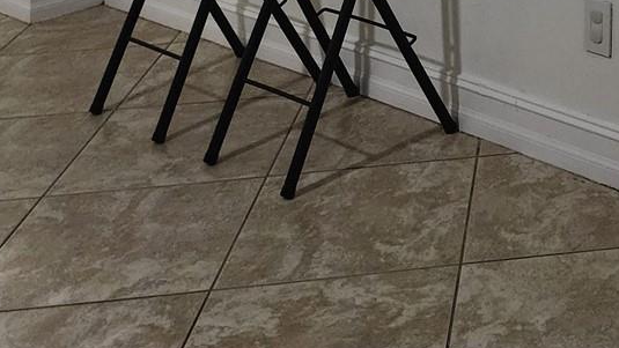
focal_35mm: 75
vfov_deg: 13.8
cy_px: -340
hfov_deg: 24.5
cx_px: 815
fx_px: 1231
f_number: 1.8
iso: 500
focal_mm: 6.4
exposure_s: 1/120
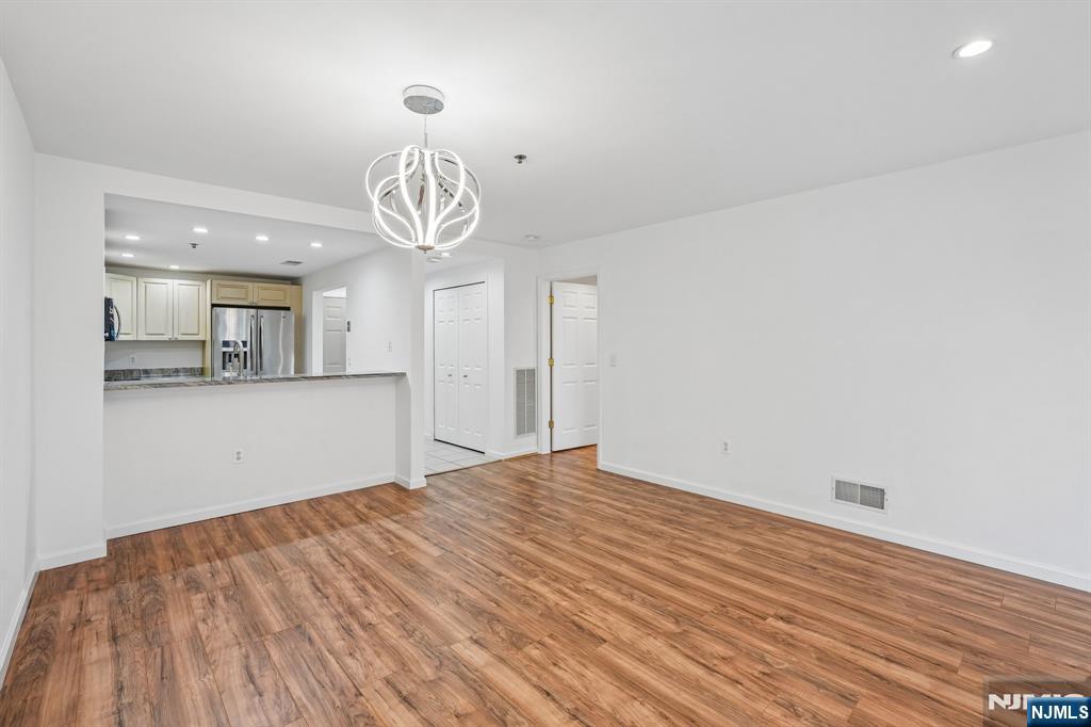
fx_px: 485
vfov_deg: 73.7
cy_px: 364
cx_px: 546
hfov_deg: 96.8
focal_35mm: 16
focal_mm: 16
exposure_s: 1/30
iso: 320
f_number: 8
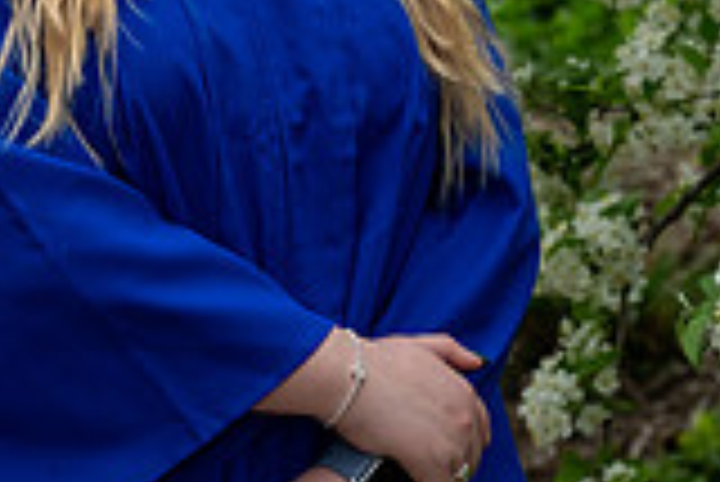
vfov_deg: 3.7
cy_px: -38
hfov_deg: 5.5
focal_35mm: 374
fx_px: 7487
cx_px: -27
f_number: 4.5
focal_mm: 68.7
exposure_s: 1/400
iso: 250
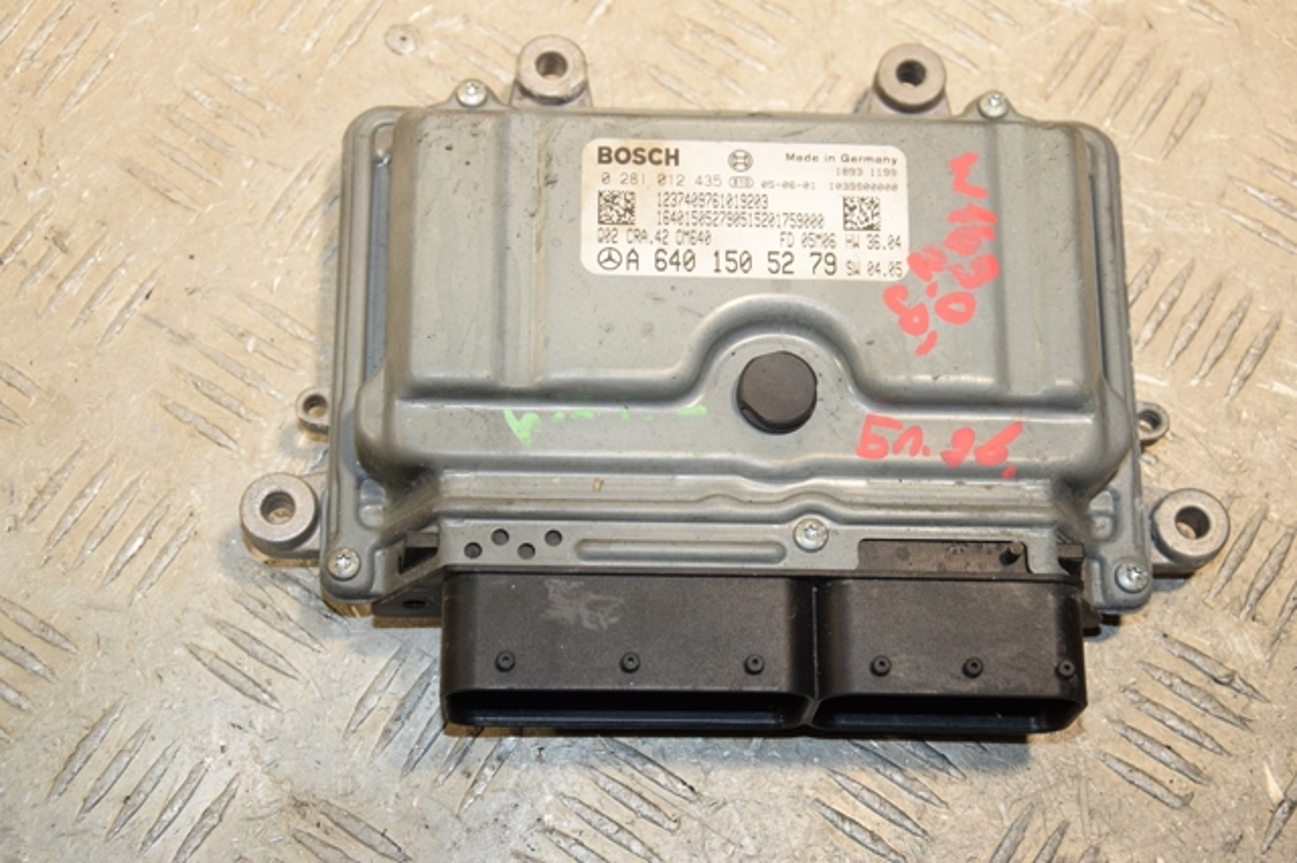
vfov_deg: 18.9
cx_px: 648
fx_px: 2593
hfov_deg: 28.1
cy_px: 432
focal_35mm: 72
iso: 800
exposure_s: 1/200
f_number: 6.3
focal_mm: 48
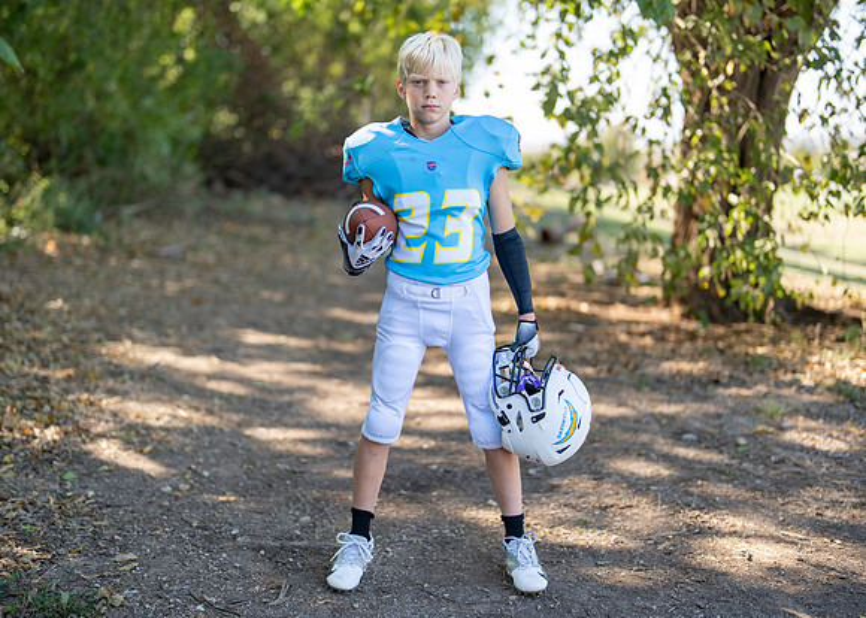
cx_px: 426
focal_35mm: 54
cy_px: 311
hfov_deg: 36.2
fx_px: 1324
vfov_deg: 26.3
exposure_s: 1/1250
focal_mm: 50
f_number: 1.2
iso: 100
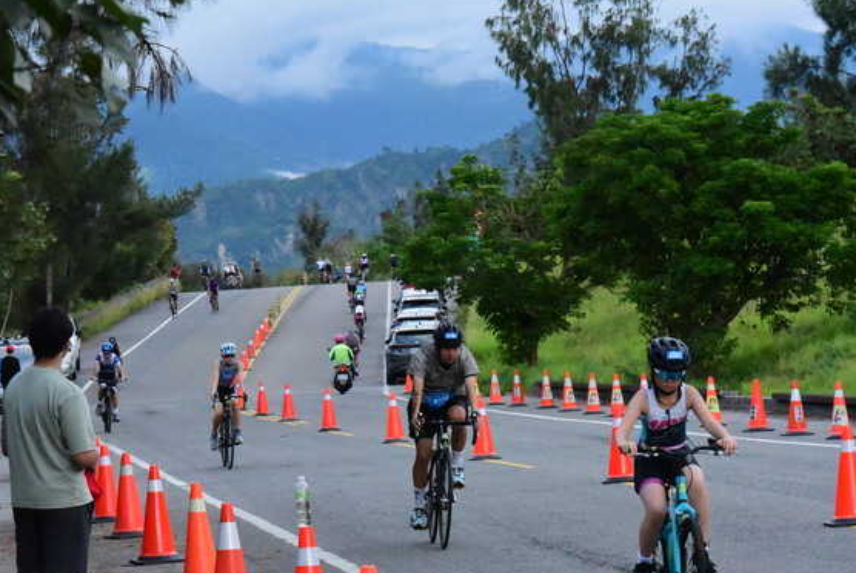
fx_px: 4070
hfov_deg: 12.0
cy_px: 357
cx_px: 450
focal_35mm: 171
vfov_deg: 8.0
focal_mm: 122
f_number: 14
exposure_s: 1/3200
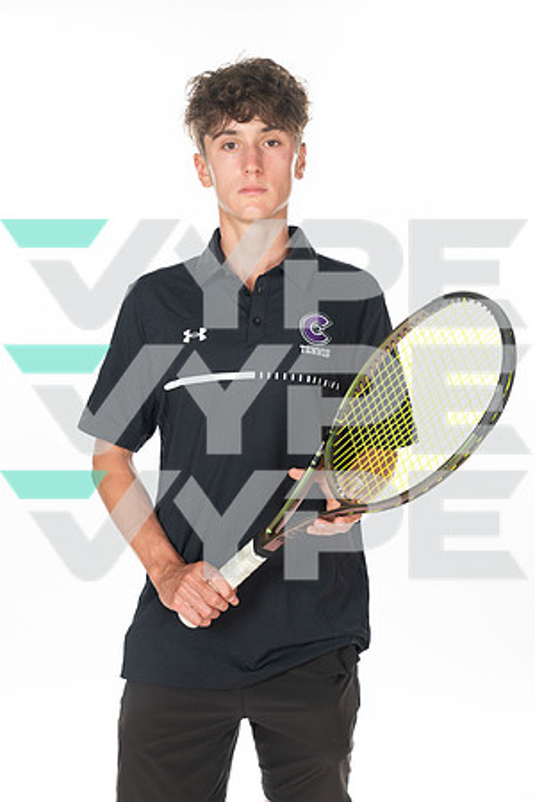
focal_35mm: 62
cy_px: 401
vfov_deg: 32.4
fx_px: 1382
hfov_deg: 21.9
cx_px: 268
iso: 800
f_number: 7.1
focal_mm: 62
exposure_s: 1/320
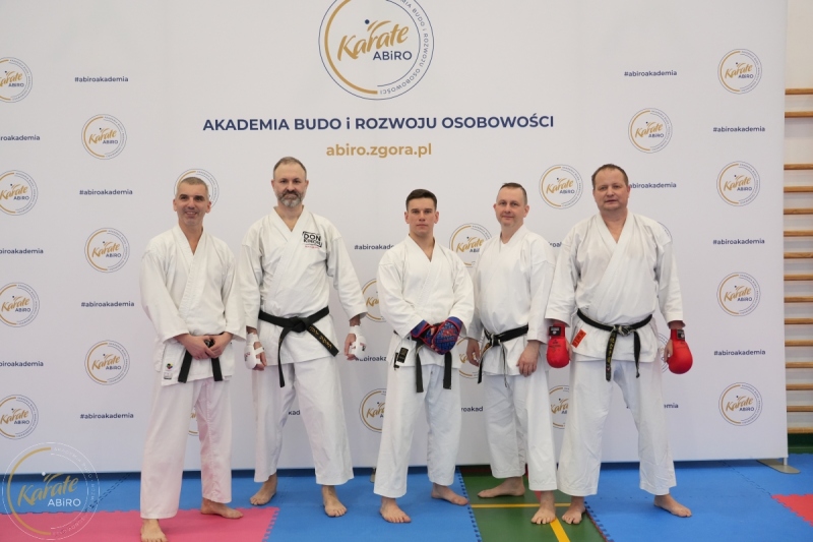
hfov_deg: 48.5
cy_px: 271
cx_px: 406
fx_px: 903
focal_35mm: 40
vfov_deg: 33.4
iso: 3200
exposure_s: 1/800
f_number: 4
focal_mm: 40
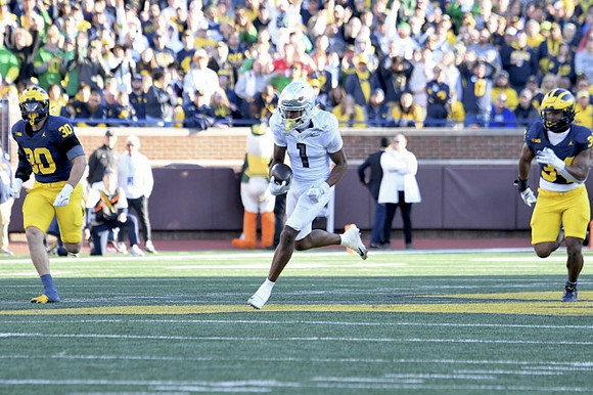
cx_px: 296
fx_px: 7655
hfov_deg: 4.4
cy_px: 198
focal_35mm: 465
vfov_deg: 3.0
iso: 2500
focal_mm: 310
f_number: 5.6
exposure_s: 1/1000
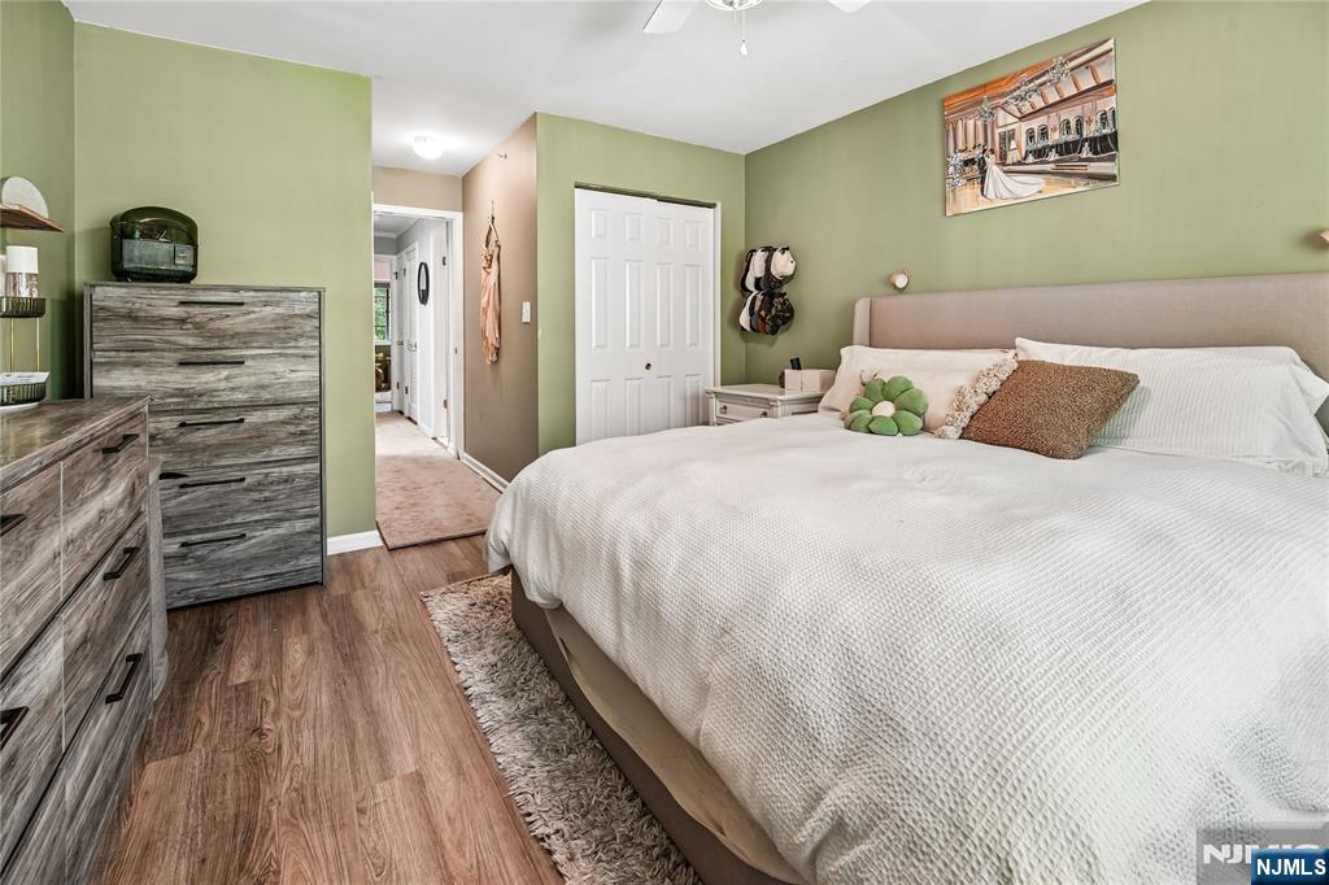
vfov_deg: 81.2
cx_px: 664
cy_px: 442
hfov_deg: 104.3
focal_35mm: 14
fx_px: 517
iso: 800
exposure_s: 1/13
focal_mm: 14
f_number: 7.1
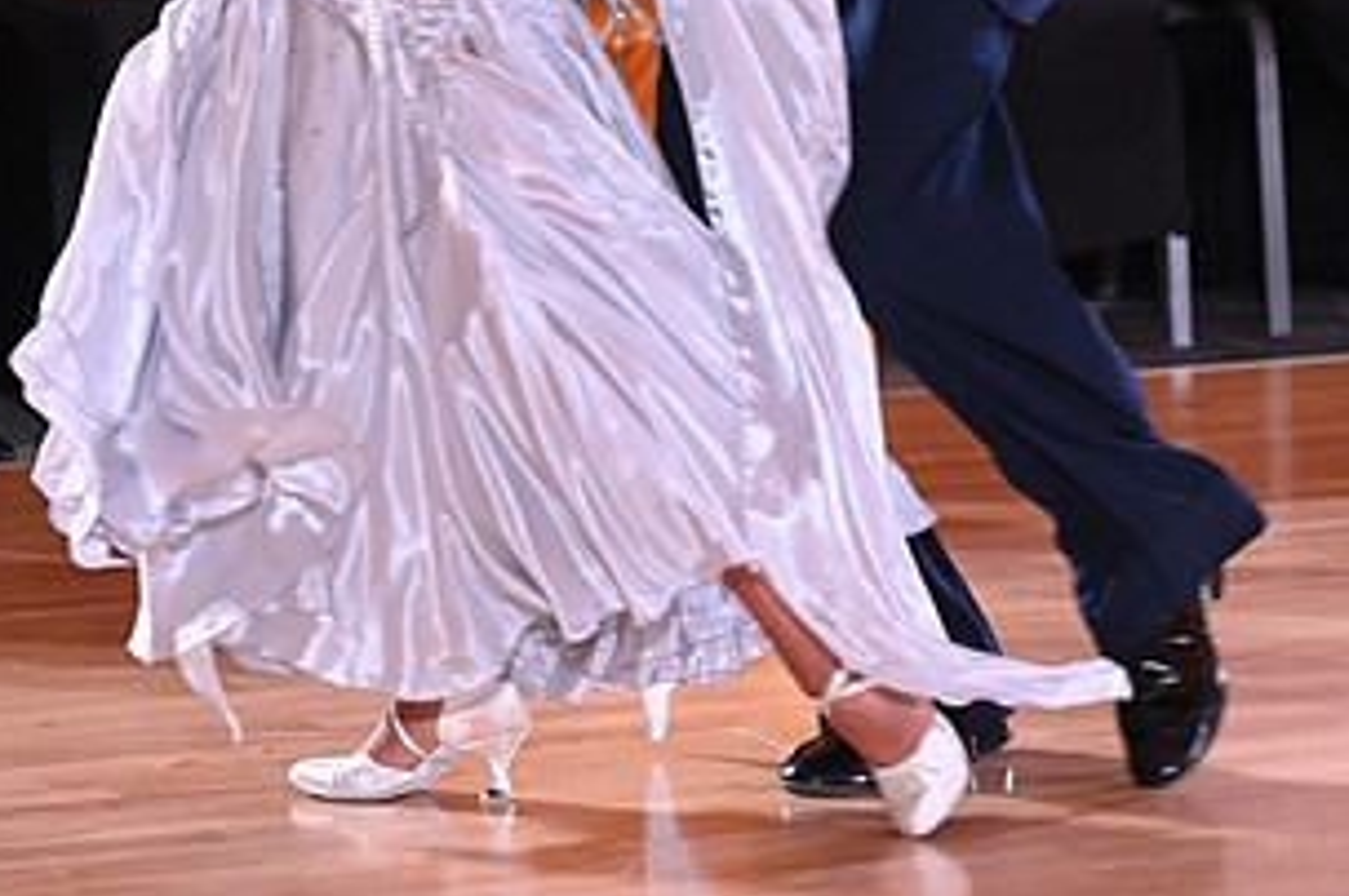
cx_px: 765
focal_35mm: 277
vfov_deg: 4.9
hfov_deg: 7.4
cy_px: -186
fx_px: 10369
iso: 5000
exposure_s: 1/400
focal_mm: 145
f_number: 4.5
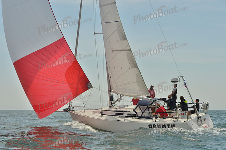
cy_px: 75
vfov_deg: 19.5
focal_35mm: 70
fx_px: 440
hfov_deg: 28.8
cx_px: 113
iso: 280
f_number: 9
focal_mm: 70
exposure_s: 1/1250
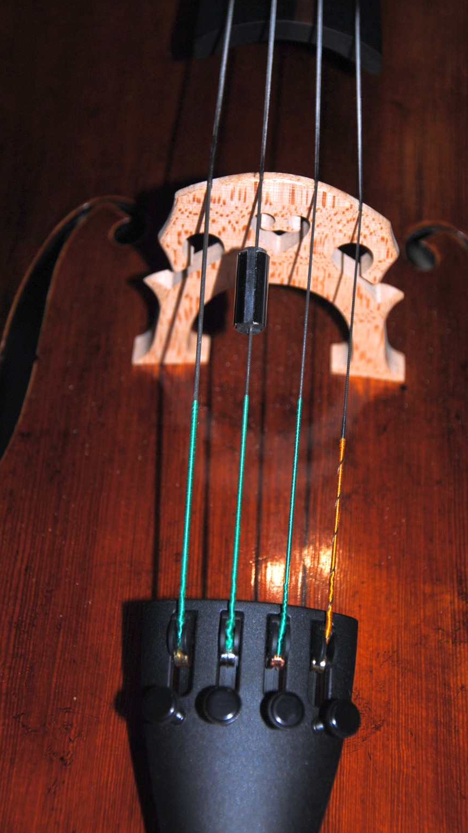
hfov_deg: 14.7
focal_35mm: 82
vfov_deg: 25.9
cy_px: 416
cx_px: 268
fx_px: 1809
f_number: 5
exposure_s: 1/60
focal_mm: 52
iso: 200
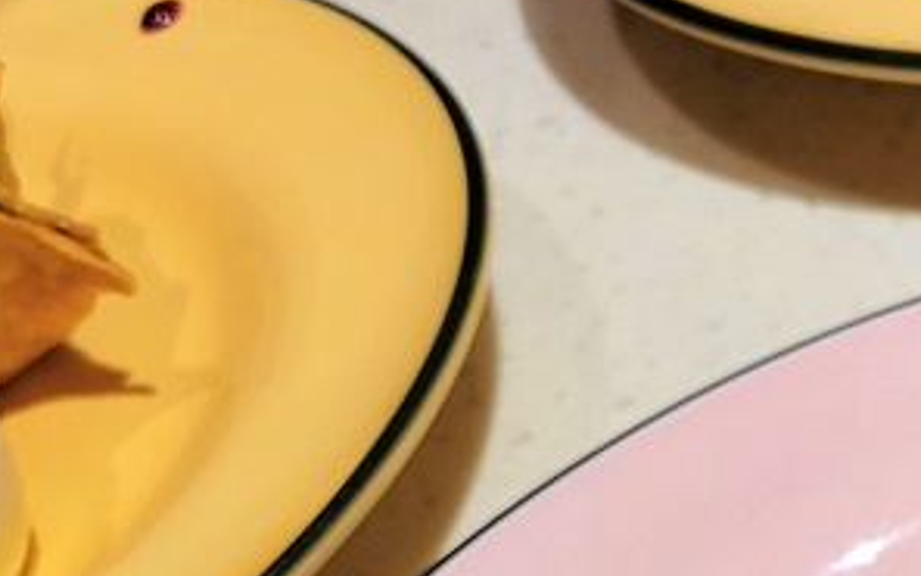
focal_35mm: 93
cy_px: 822
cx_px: 1363
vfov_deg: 13.4
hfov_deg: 19.6
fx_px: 2334
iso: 100
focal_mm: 5.4
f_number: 1.8
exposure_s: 1/120
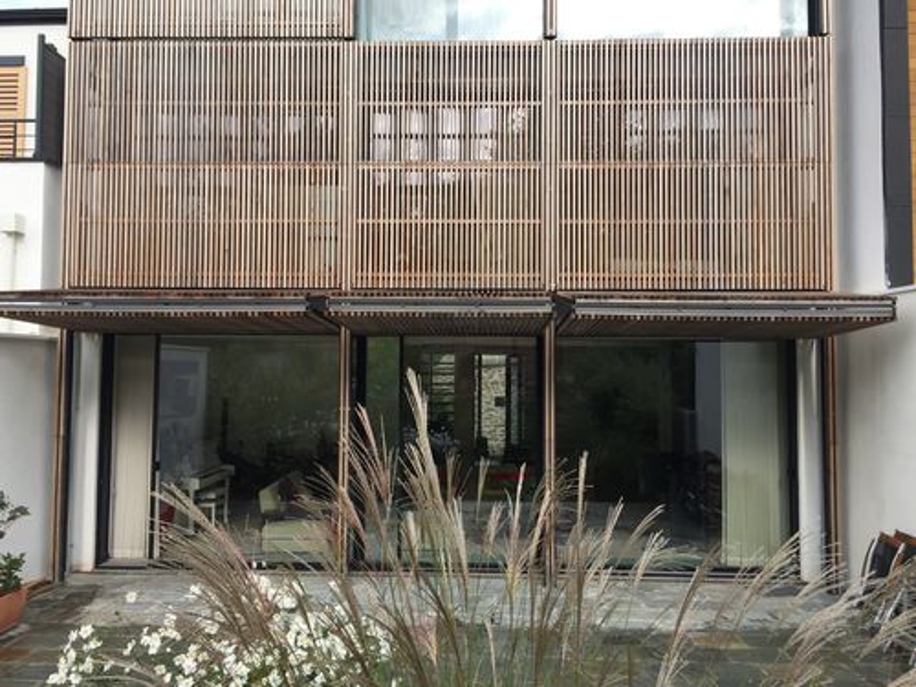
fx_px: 767
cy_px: 344
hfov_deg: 61.7
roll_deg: -1.4
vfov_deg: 48.2
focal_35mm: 29
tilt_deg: +3.0
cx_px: 458
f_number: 2.2
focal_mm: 4.15
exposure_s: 1/549
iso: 32
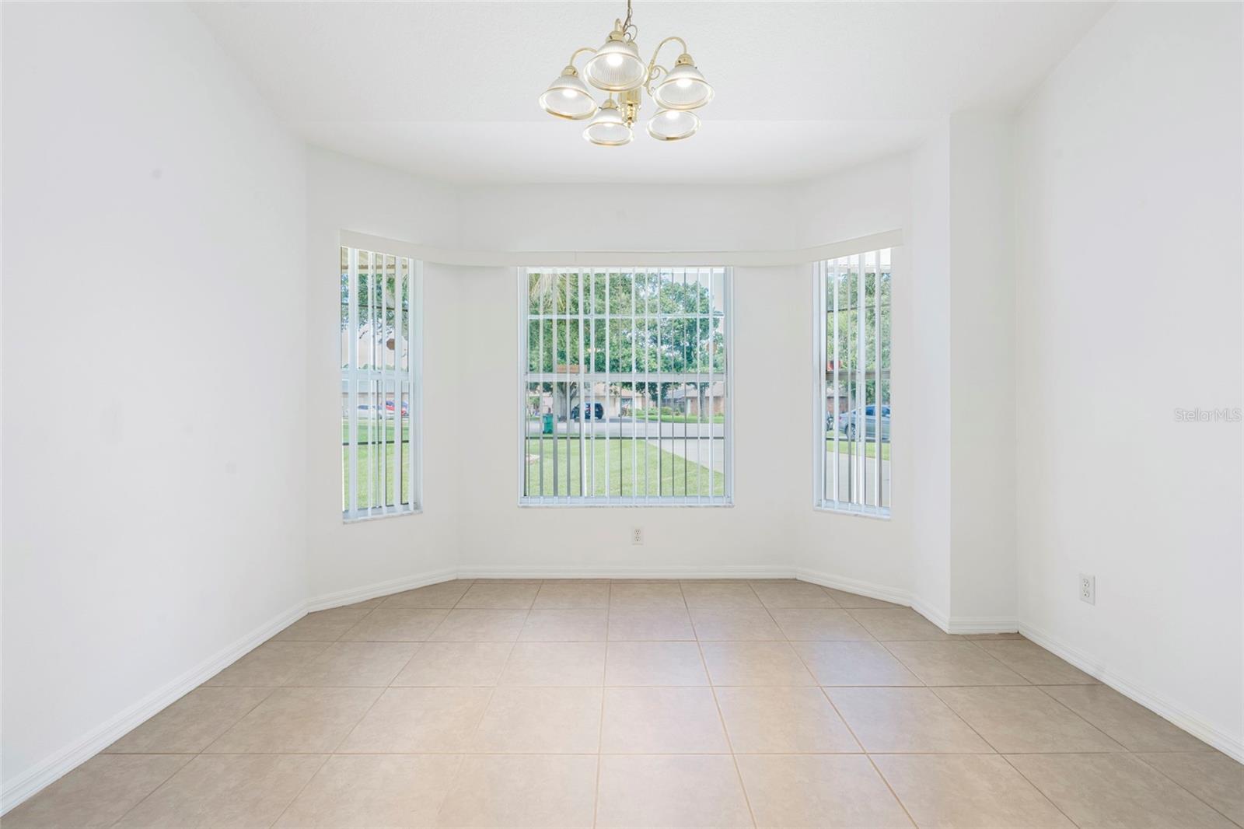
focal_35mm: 16
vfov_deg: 73.7
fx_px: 553
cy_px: 414
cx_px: 622
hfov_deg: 96.7
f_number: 9
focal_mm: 16
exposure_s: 1/50
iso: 100
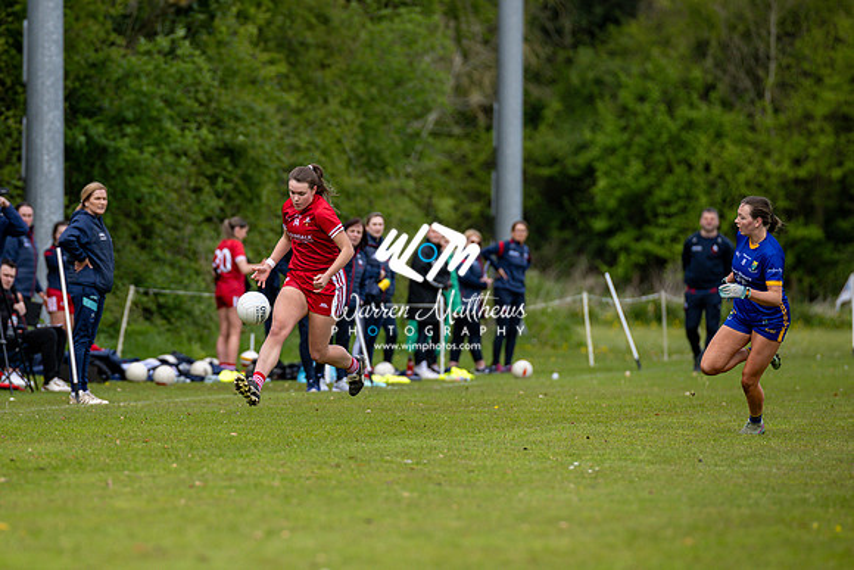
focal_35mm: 396
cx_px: 308
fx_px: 9405
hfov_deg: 5.2
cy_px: 345
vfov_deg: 3.5
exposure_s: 1/2500
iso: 360
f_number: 3.5
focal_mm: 300
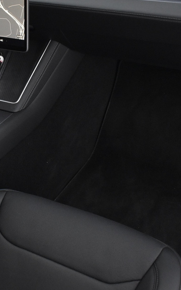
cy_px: 128
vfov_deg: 36.8
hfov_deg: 22.8
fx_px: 434
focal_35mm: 55
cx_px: 11
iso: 2800
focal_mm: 18
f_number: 3.5
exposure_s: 1/30
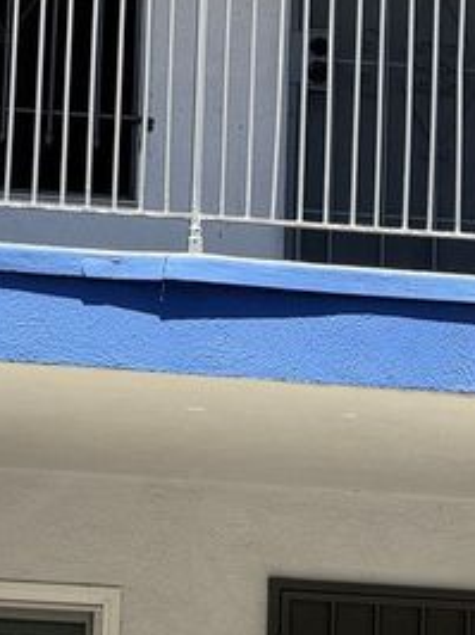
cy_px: -73
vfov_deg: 6.6
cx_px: 155
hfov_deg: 4.9
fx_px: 5516
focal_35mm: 301
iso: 64
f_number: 2.8
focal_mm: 15.66
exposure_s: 1/511
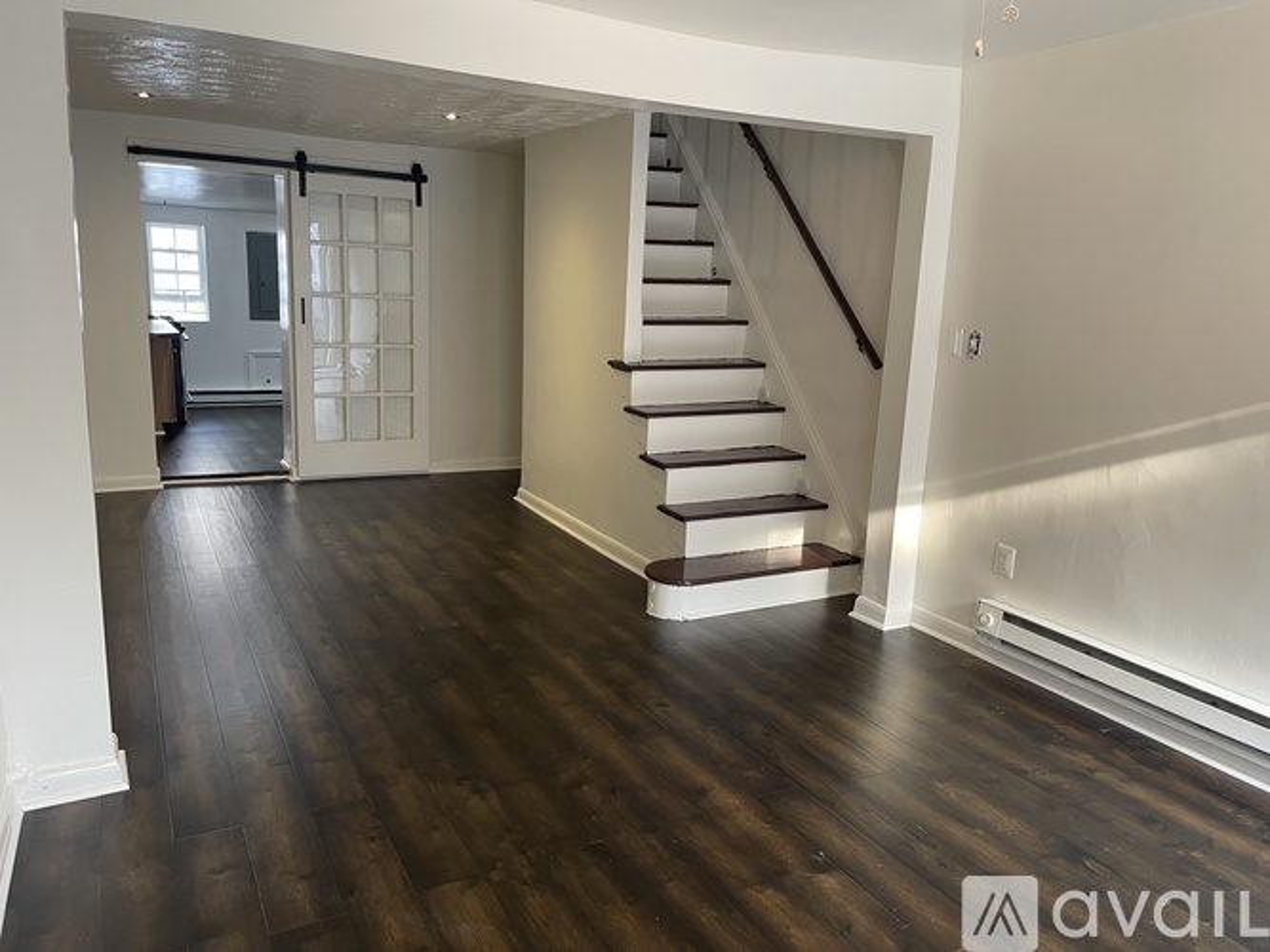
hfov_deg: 69.4
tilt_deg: -11.4
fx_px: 917
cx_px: 635
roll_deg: -2.2
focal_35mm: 25
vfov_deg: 54.9
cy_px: 476
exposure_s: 1/60
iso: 100
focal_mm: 5.1
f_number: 1.6
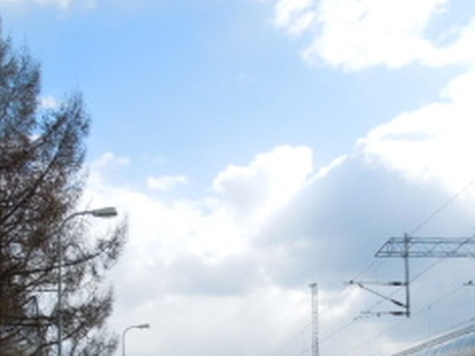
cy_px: 375
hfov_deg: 36.1
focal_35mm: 53
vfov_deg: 25.8
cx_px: 260
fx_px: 727
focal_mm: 4.5
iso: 100
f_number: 3.3
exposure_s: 1/1000
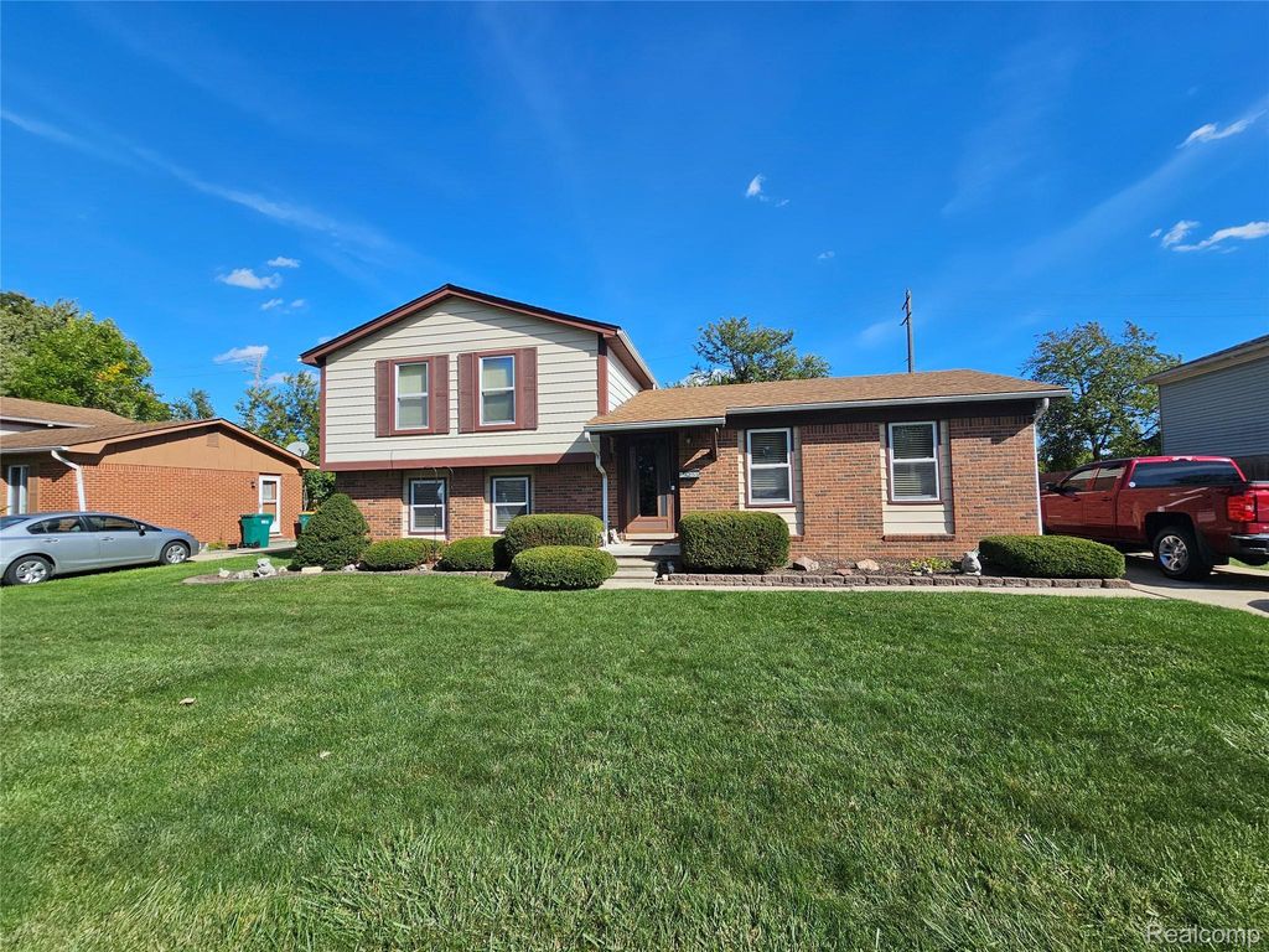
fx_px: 477
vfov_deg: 89.9
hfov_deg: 106.2
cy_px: 476
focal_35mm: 13
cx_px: 634
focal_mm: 2.2
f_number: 2.2
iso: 50
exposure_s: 1/2234
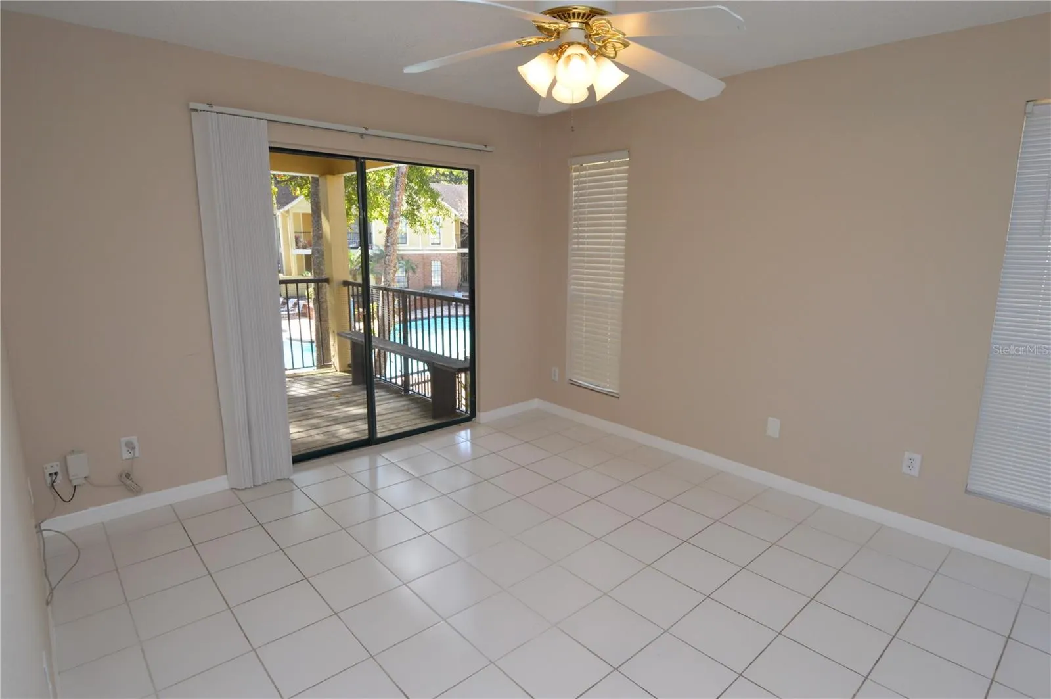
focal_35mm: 18
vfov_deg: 67.3
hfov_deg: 90.1
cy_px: 350
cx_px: 526
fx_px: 525
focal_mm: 12
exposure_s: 1/125
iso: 400
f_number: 5.6
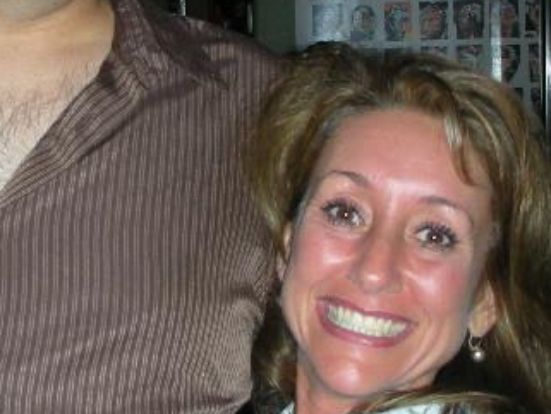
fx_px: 1513
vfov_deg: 15.5
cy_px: 127
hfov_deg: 20.4
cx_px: 110
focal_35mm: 95
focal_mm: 5.8
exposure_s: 1/60
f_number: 2.8
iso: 56
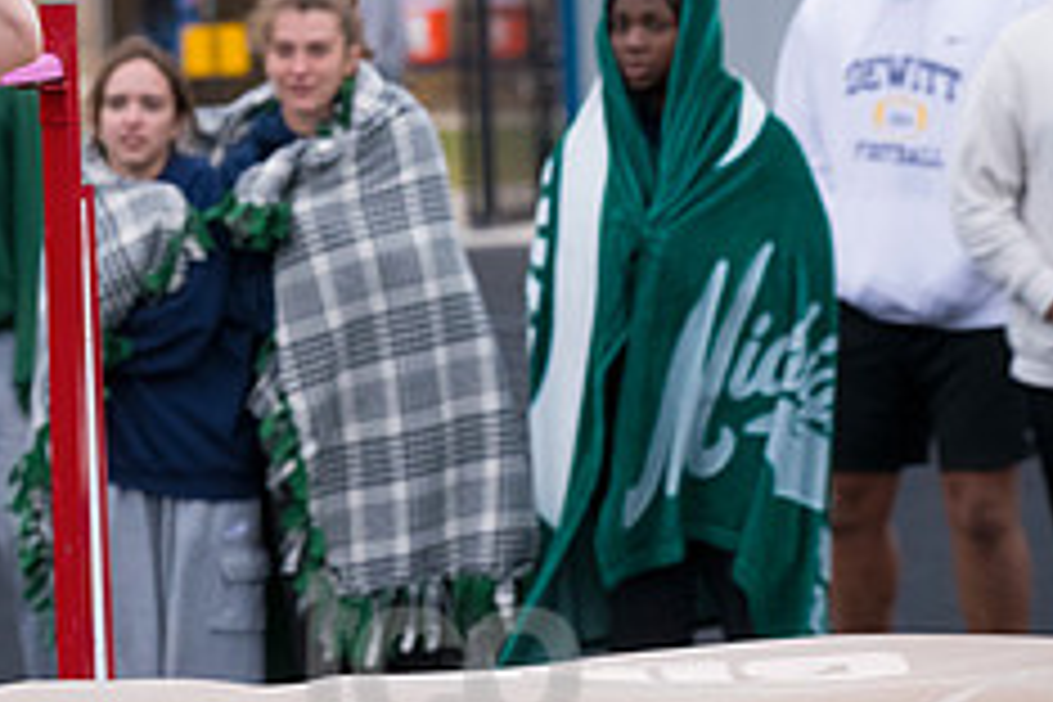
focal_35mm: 322
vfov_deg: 4.3
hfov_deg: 6.4
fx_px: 9418
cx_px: -194
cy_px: 101
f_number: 5
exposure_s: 1/2000
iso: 2000
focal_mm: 130
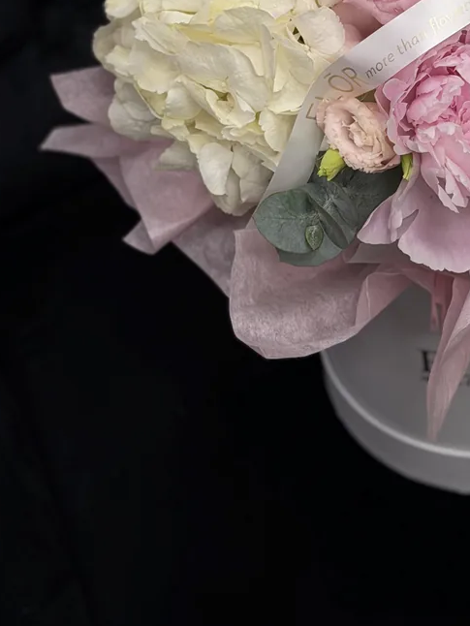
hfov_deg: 14.7
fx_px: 1791
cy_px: 45
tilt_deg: -44.9
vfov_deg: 19.4
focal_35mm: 99
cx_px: 454
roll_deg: +7.3
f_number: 1.78
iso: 50
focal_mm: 6.76
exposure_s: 1/151
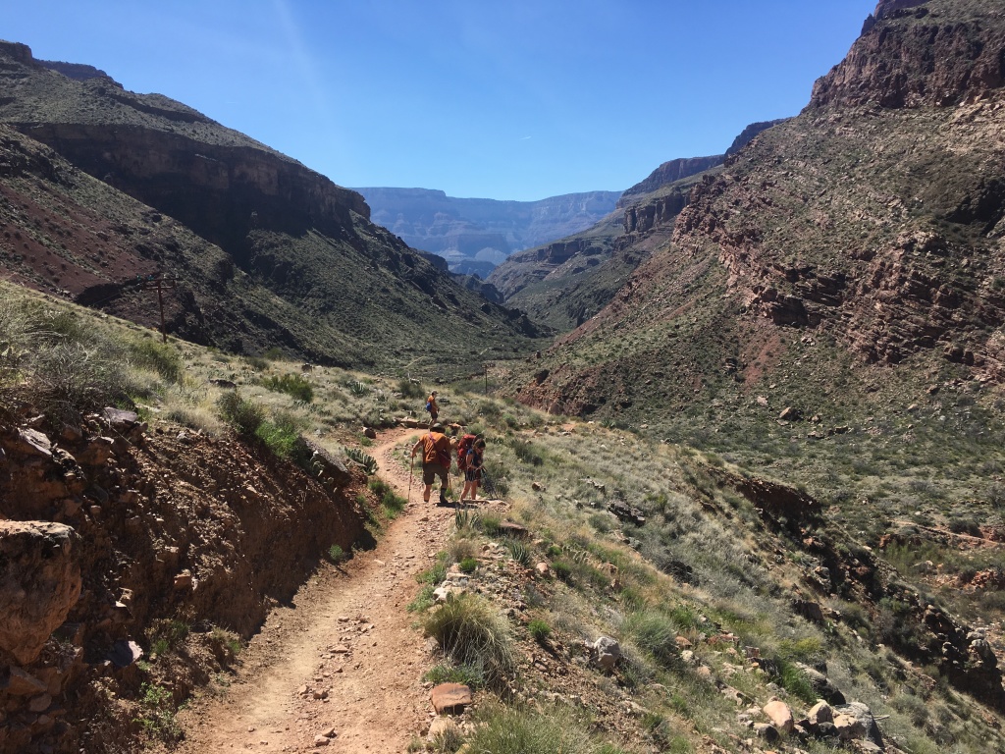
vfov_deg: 48.2
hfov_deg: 61.7
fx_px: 842
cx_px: 502
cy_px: 377
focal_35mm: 29
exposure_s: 1/1603
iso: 25
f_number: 2.2
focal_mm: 4.15
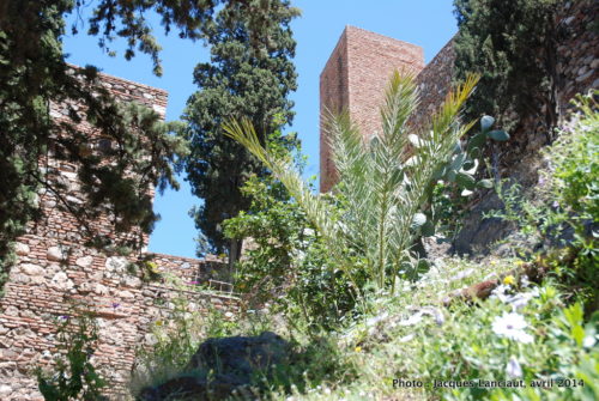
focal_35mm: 40
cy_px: 200
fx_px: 675
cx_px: 300
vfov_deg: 33.1
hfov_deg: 47.9
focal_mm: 27
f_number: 5.6
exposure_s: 1/125
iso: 100
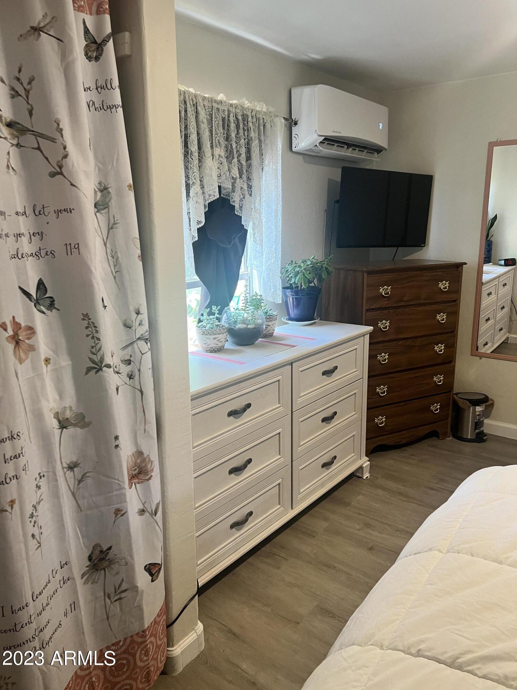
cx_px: 258
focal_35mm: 26
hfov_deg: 53.1
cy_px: 345
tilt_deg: -13.0
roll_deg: +1.1
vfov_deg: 67.3
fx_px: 518
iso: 125
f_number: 1.5
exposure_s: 1/60
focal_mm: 5.7
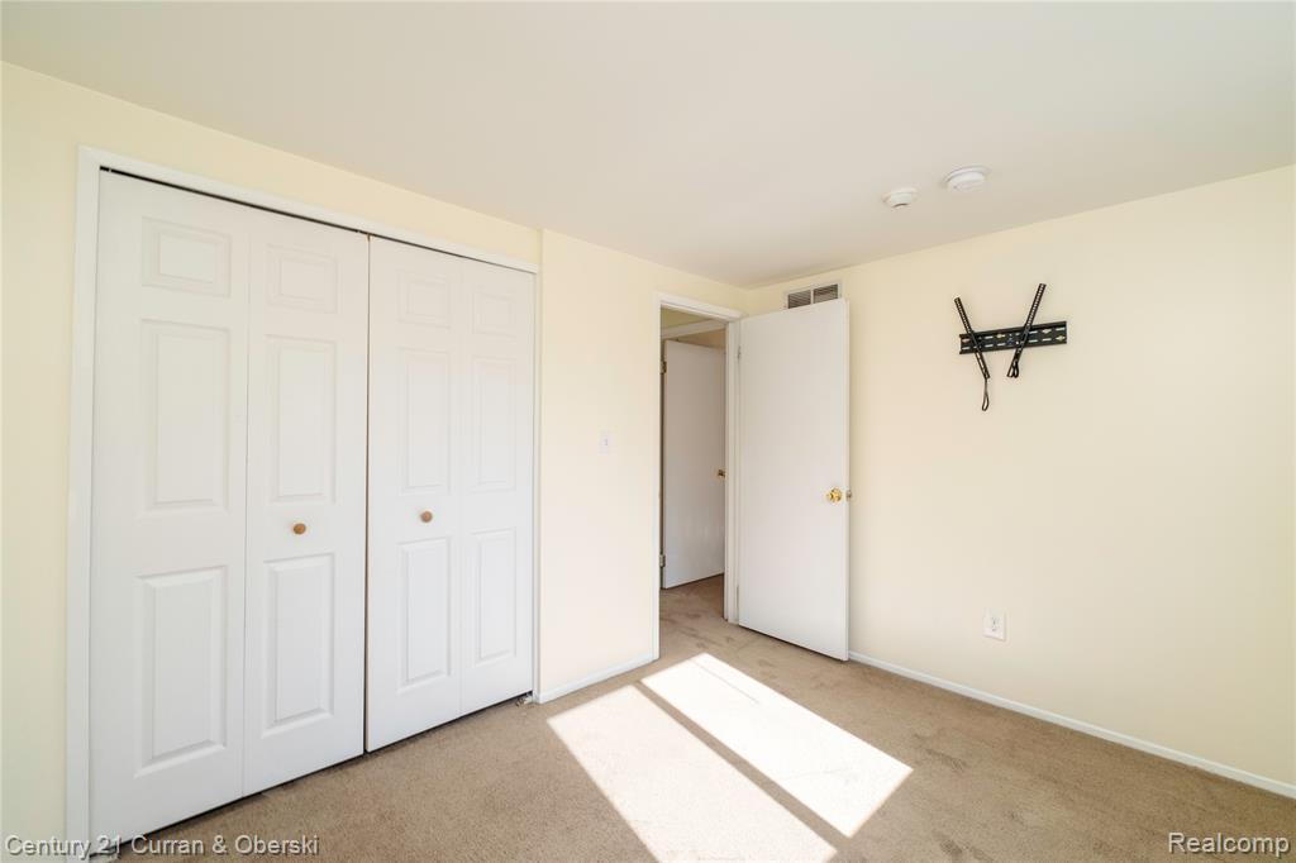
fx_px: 540
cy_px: 432
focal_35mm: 15
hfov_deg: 100.4
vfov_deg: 77.3
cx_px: 648
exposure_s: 1/250
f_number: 6.4
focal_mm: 10
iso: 640
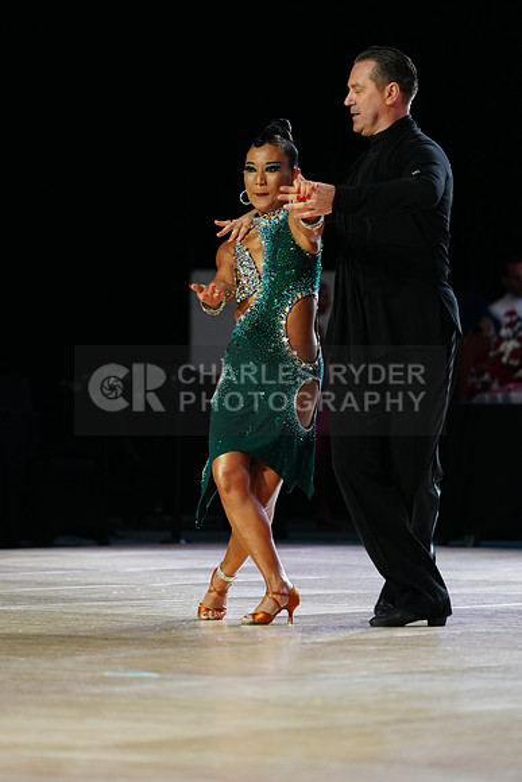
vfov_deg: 10.4
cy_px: 391
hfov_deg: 7.0
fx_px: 4282
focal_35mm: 197
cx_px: 261
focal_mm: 197
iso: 2500
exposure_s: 1/320
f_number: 4
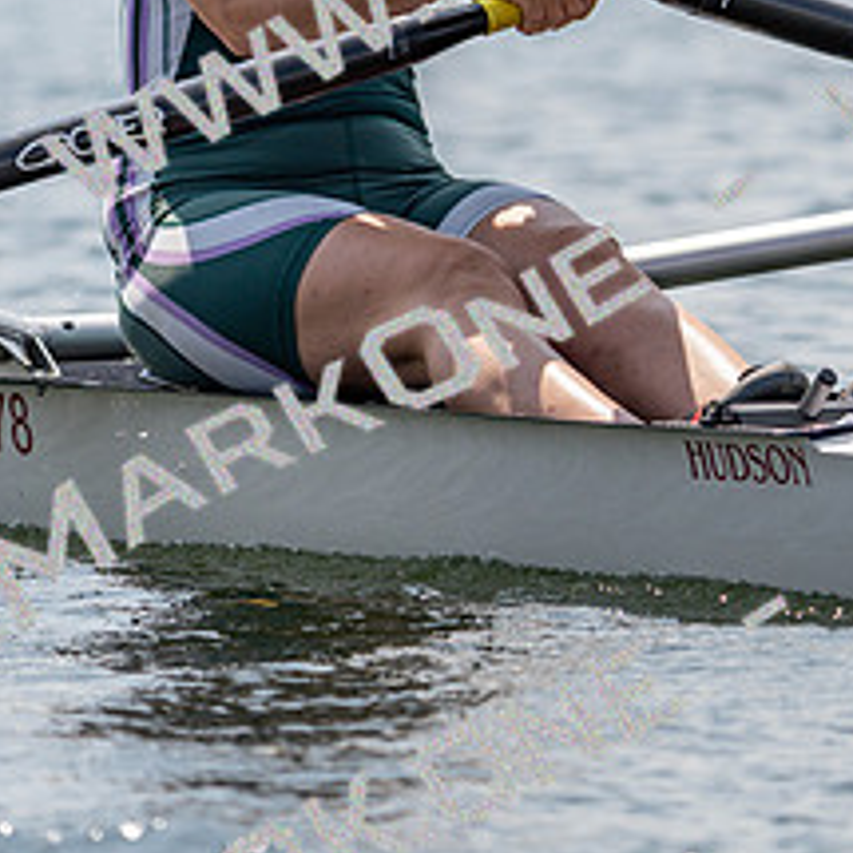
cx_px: 532
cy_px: 212
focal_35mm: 643
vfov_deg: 2.7
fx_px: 17926
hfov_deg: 2.7
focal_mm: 280
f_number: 5.6
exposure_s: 1/1600
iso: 160
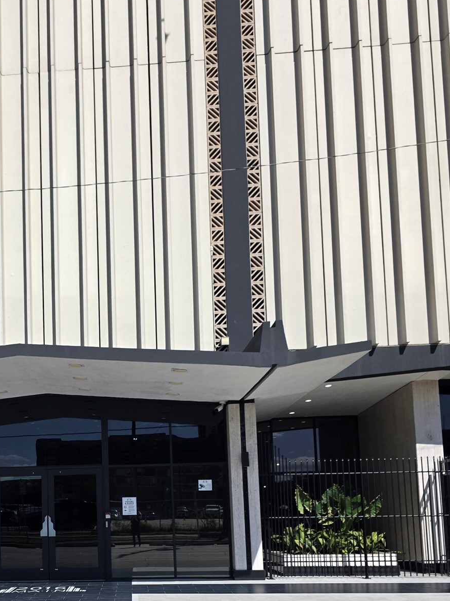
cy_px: 458
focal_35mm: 40
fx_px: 694
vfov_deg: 45.0
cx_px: 84
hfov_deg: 34.7
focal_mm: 6.3
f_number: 1.7
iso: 64
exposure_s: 1/7944
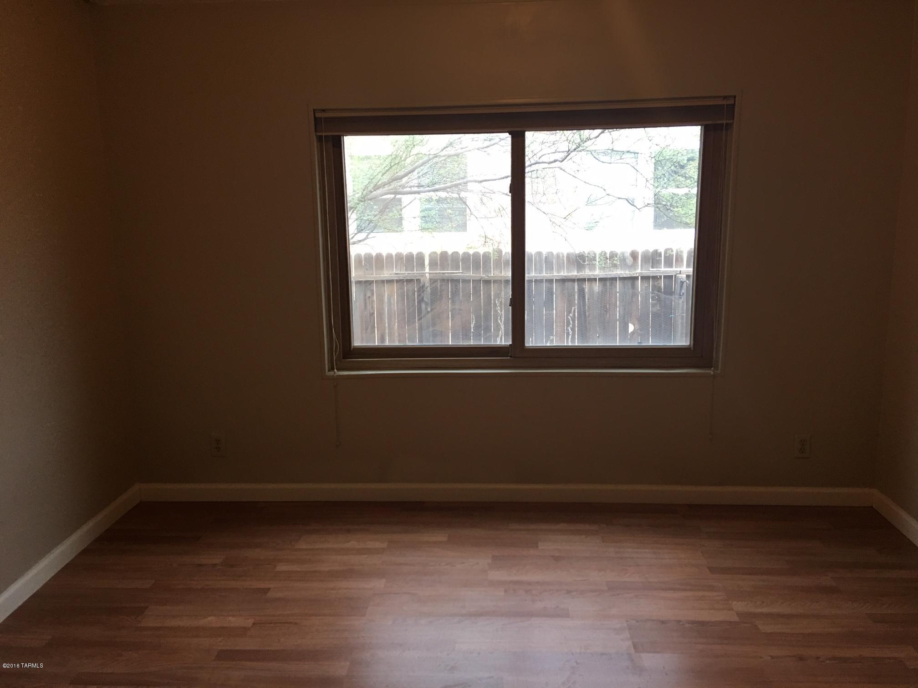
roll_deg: +1.1
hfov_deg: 61.7
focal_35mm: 29
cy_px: 344
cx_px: 459
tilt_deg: -11.8
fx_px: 769
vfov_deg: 48.2
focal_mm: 4.15
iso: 40
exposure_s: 1/30
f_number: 2.2
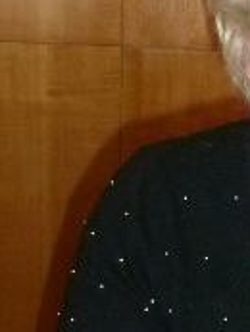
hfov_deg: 12.9
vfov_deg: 17.7
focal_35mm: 111
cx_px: 335
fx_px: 1068
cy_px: 104
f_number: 3.3
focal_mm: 4.1
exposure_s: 1/30
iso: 400
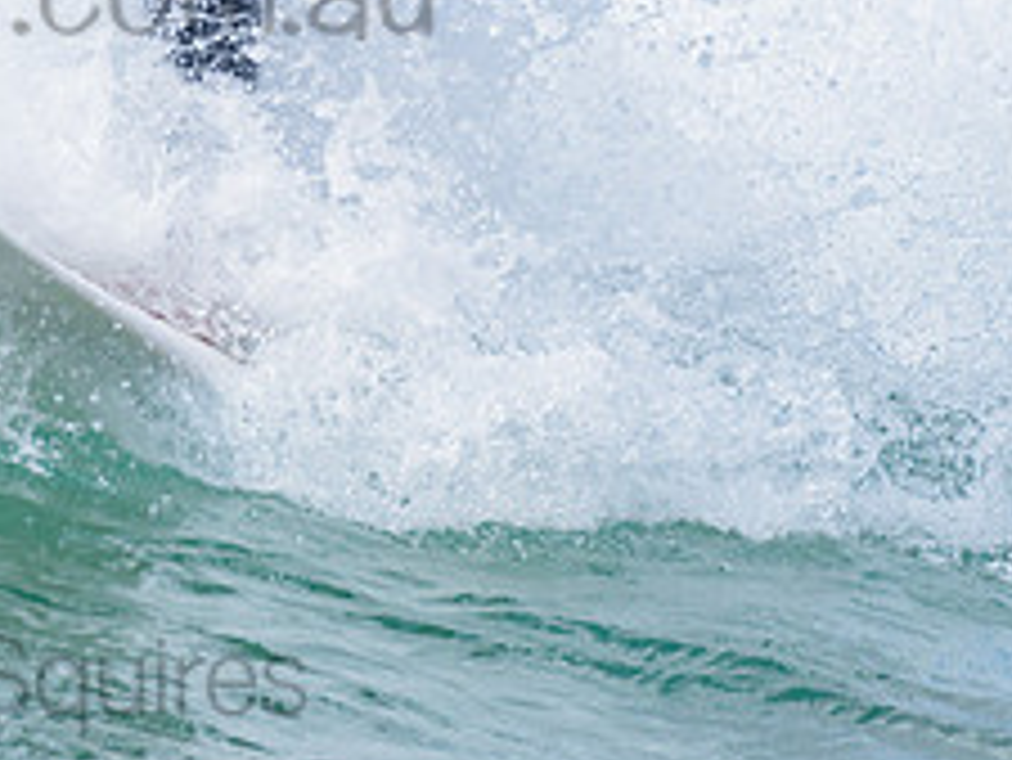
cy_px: -78
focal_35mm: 1519
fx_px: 44432
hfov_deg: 1.3
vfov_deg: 1.0
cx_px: 242
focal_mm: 500
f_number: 5.6
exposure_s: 1/2000
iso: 400
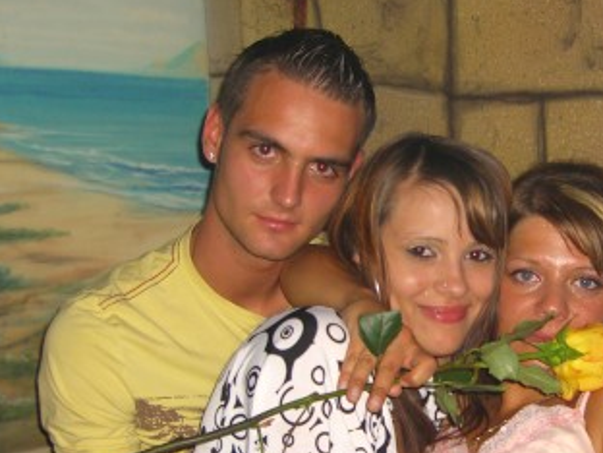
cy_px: 288
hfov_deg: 26.2
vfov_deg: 20.1
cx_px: 472
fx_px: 1272
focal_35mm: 73
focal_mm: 7.9
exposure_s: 1/60
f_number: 2.8
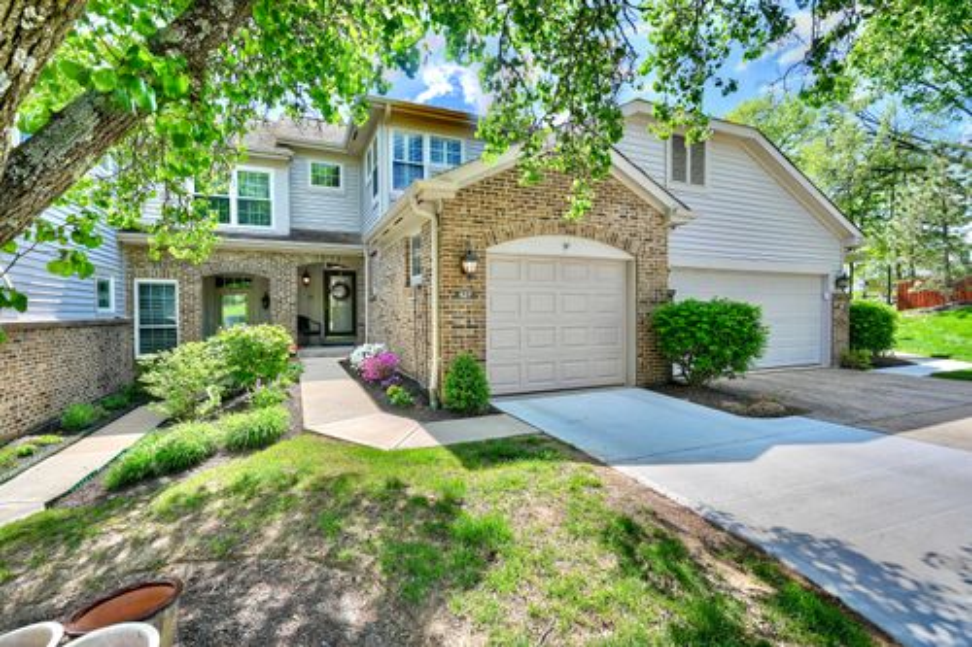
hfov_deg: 95.0
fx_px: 445
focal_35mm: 16
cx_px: 486
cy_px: 324
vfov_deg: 72.0
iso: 100
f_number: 11
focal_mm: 16.5
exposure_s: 1/30
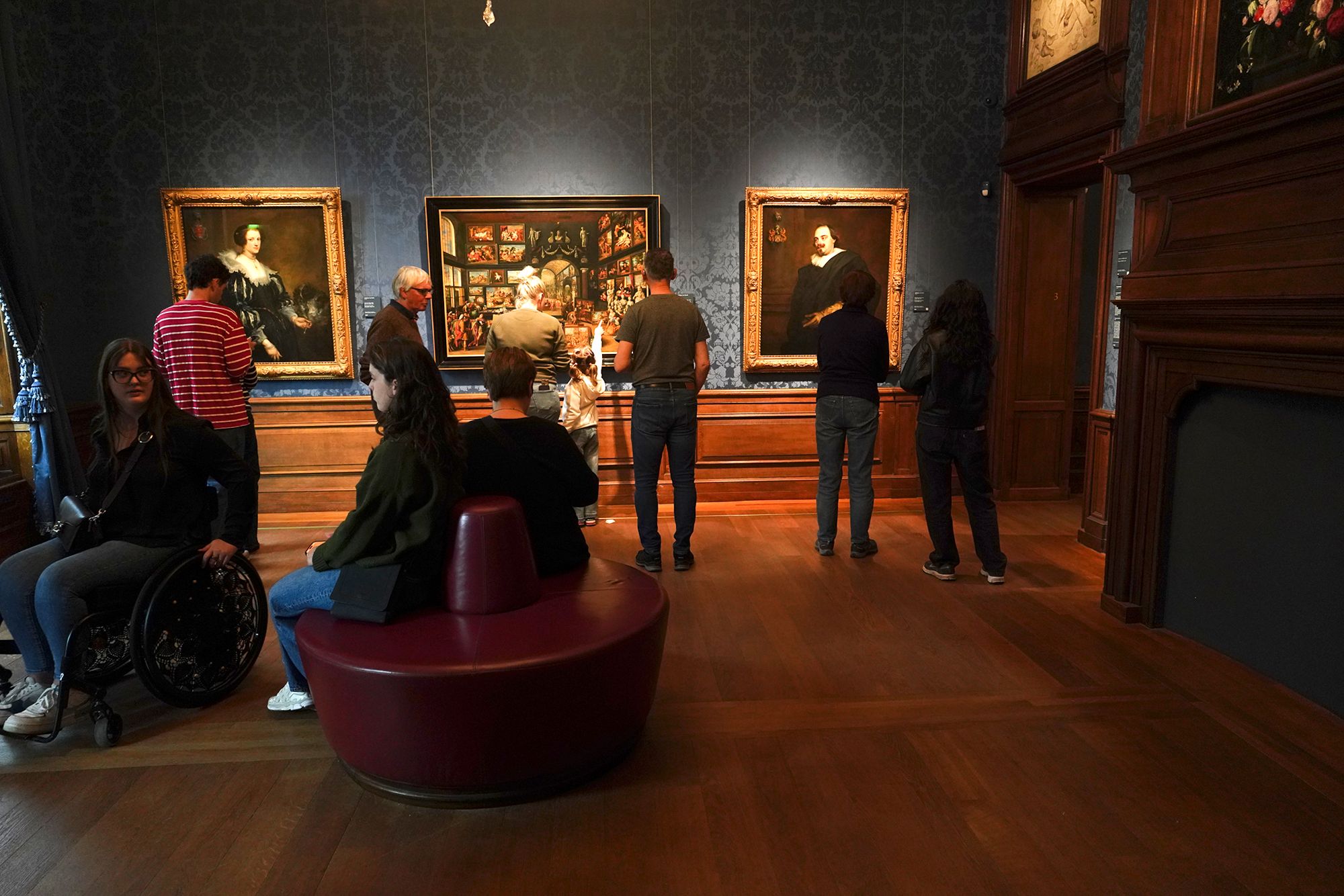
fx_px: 896
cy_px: 448
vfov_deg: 53.1
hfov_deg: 73.7
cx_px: 672
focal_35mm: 24
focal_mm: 24
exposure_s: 1/80
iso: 3200
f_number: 3.5
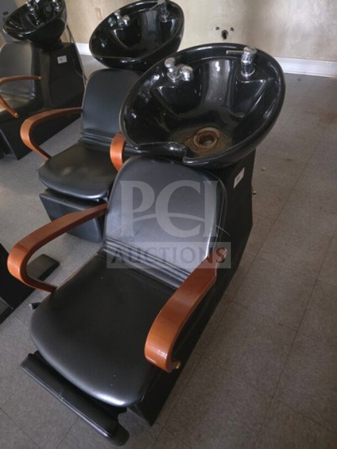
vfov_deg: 73.9
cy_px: 224
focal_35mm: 23
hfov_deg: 58.9
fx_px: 298
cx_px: 168
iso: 2000
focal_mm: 6.3
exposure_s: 1/15
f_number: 1.7
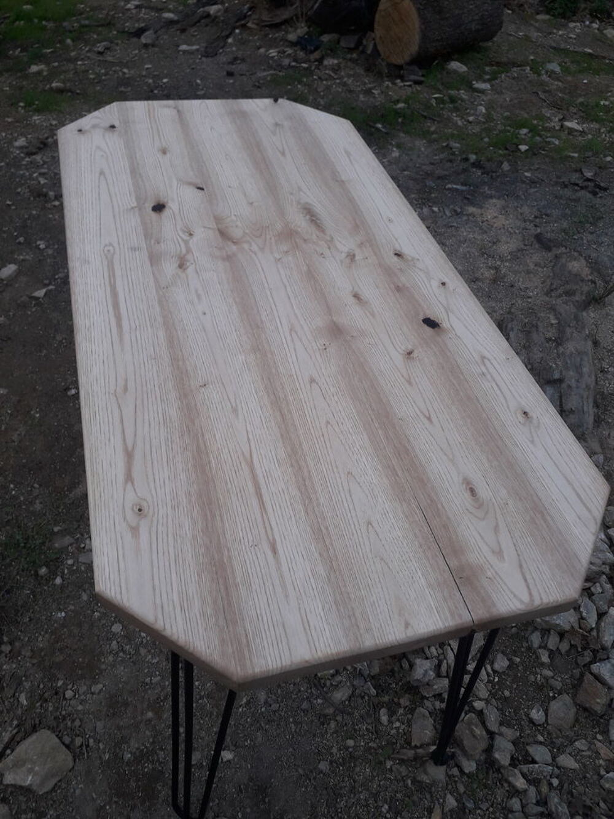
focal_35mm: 27
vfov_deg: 65.3
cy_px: 410
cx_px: 307
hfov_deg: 51.4
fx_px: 638
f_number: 1.9
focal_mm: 3.6
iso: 50
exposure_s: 1/100
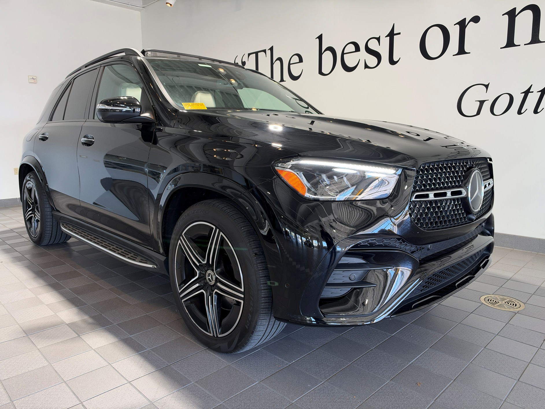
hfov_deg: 71.6
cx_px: 272
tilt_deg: -9.1
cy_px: 204
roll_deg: +1.3
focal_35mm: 24
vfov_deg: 56.8
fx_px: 378
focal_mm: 6.93
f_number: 1.8
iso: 200
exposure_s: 1/120
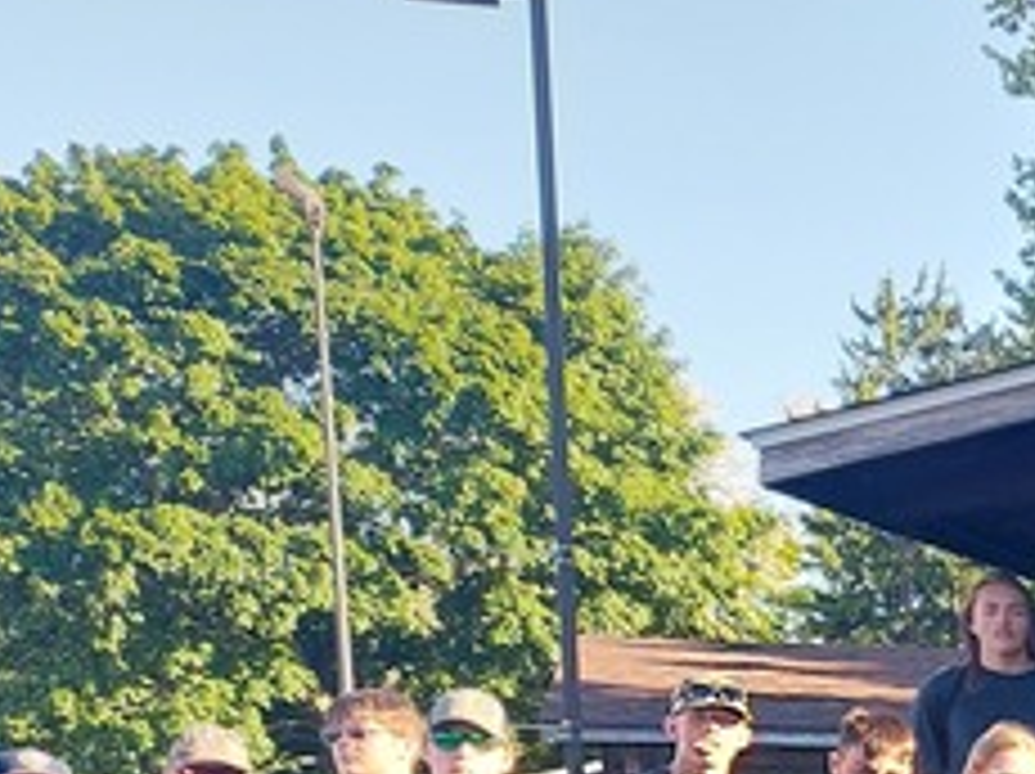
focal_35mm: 107
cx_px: 2138
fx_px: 3196
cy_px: 1228
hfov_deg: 14.7
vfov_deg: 12.9
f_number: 1.8
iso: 32
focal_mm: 5.23
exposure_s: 1/120
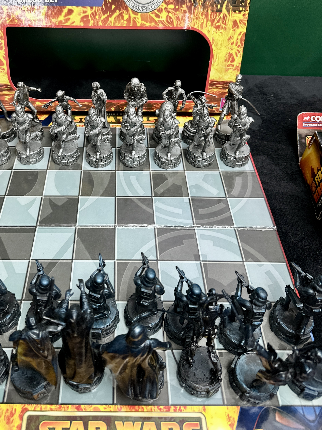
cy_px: 159
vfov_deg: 57.6
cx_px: 115
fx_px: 385
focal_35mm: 31
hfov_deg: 44.9
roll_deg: +0.7
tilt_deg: -44.4
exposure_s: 1/50
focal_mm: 6.86
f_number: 1.78
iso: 125
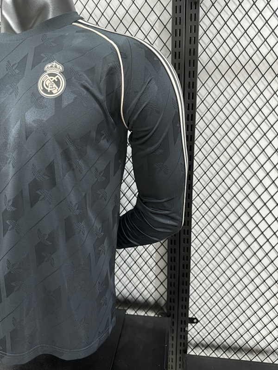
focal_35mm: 24
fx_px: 257
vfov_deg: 71.6
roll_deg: +0.4
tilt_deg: -10.3
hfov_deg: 56.8
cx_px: 139
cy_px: 185
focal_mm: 6.76
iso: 200
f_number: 1.78
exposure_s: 1/50
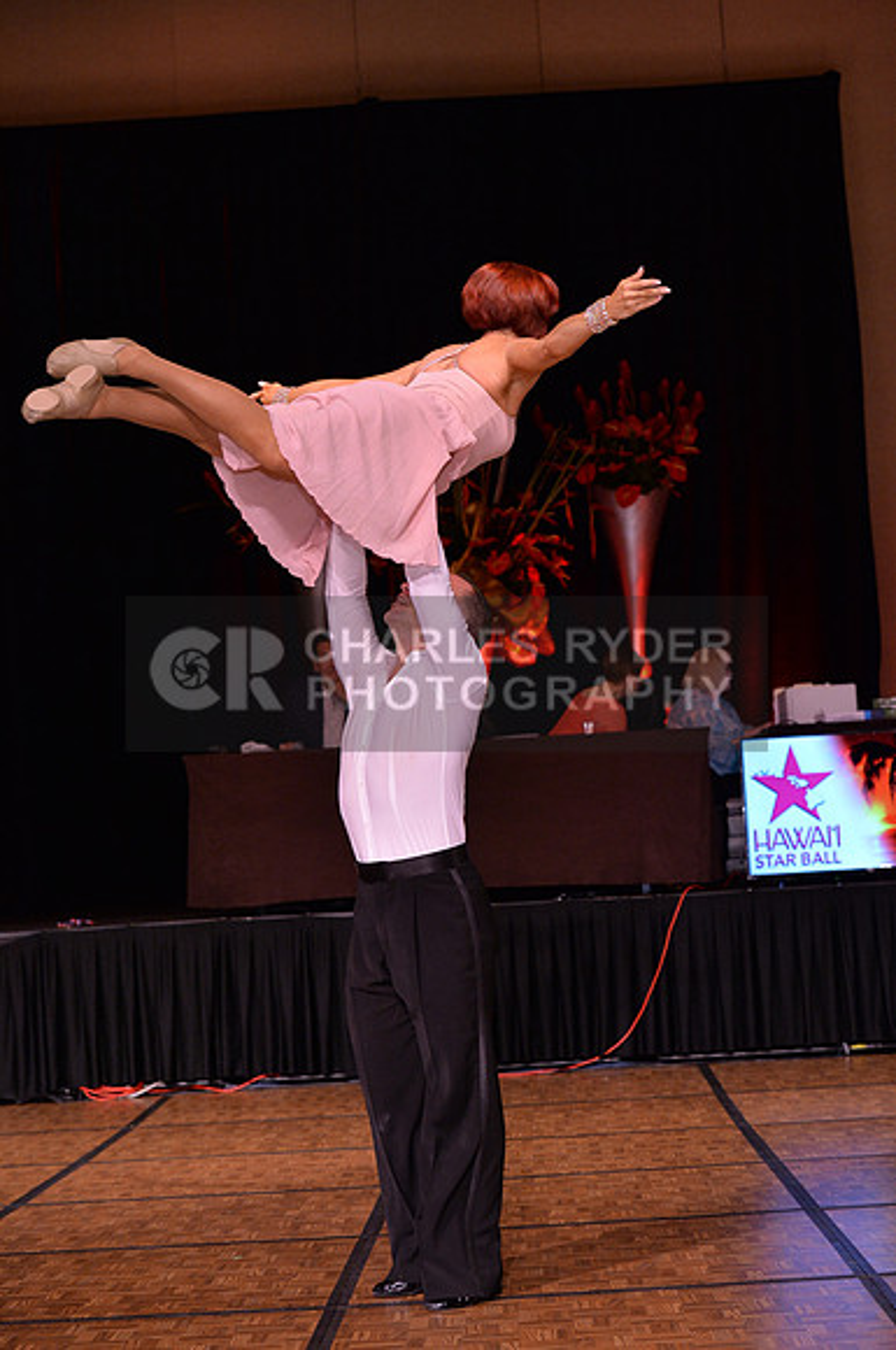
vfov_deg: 28.9
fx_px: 2621
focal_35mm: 70
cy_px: 675
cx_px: 448
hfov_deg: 19.4
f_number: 5
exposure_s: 1/250
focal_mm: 70
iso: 2000
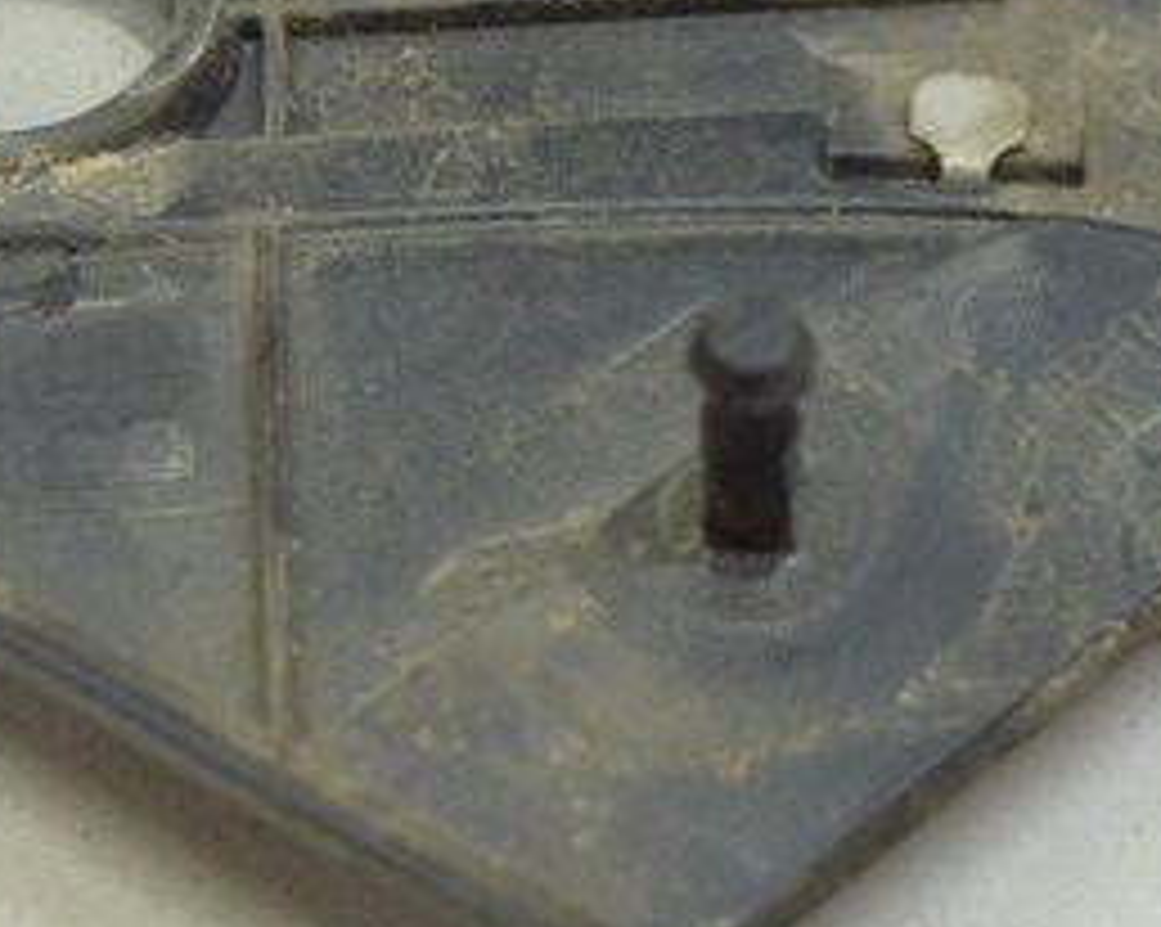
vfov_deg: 11.5
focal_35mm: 134
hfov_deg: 14.4
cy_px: 250
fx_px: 4601
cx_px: 580
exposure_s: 1/60
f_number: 4
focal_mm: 24
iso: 400
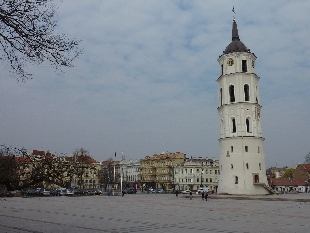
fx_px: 296
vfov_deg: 42.9
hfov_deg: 55.3
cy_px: 113
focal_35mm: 33
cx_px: 158
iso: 80
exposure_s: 1/800
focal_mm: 5.3
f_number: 5.6
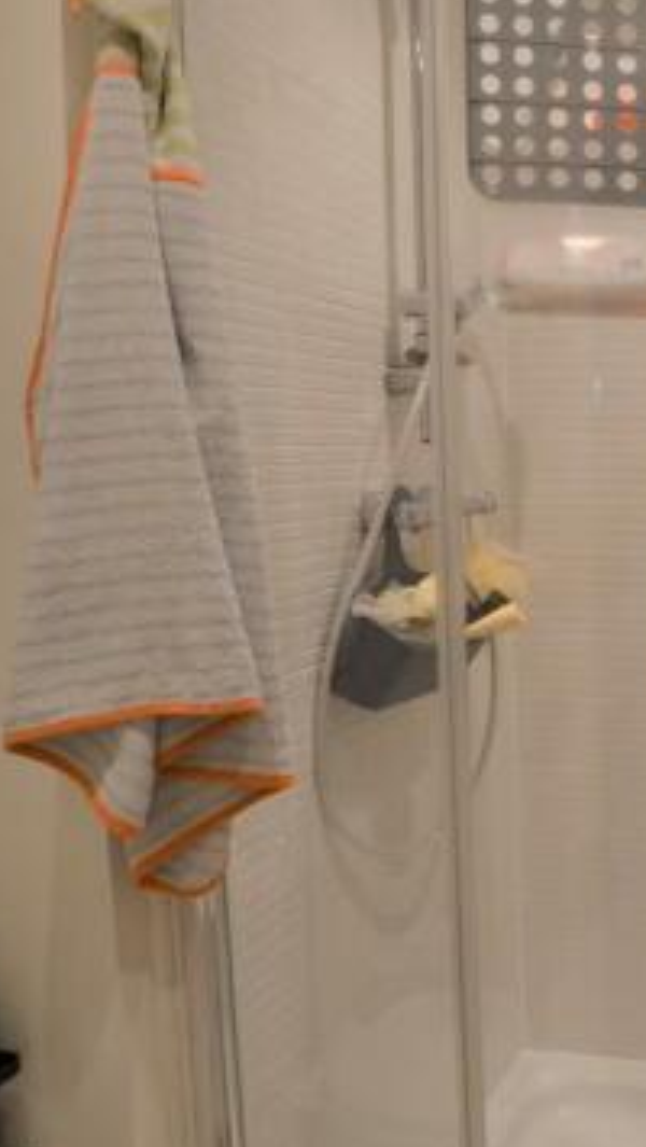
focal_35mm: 29
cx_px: 816
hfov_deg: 31.9
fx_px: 882
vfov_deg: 65.9
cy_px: 525
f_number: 6.3
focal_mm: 10
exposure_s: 1/60
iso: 400
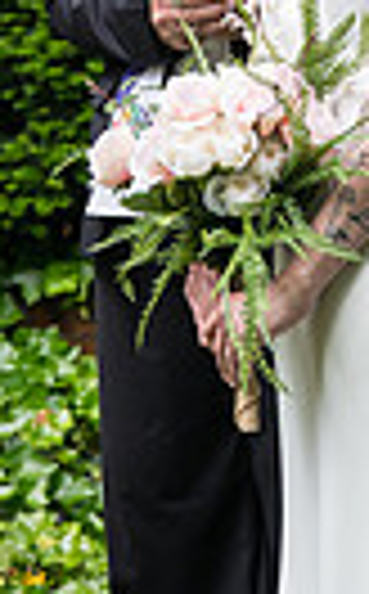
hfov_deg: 5.2
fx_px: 4056
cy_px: -187
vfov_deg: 8.3
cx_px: 364
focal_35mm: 251
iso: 320
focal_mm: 56
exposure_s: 1/400
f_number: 3.5
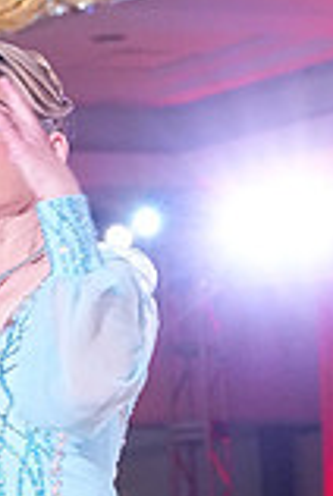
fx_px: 4407
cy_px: 703
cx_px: -184
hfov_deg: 4.3
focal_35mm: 319
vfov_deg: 6.4
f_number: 5.6
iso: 8000
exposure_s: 1/320
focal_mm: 87
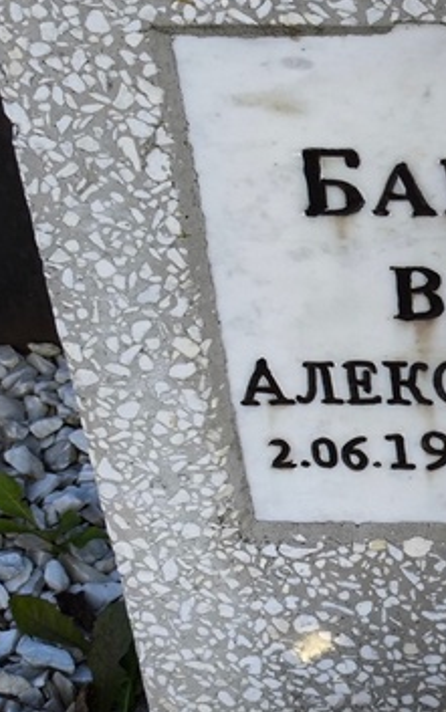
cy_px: 369
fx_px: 2331
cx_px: 564
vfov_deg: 17.4
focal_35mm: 120
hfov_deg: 10.7
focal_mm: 4.71
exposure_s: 1/649
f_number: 1.7
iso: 50
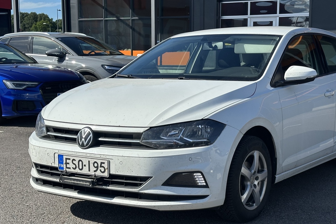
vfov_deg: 21.2
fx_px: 597
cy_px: 138
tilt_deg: -6.9
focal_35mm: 64
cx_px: 206
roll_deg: -0.3
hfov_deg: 31.3
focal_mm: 6.86
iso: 64
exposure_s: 1/3876
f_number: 1.78
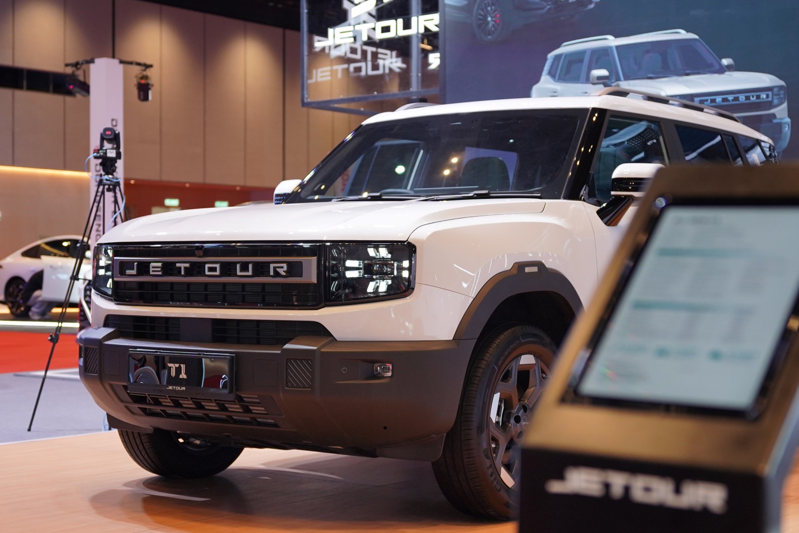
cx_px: 400
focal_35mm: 61
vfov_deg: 22.3
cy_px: 266
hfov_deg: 32.9
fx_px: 1354
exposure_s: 1/160
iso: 1000
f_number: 2.8
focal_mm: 40.9
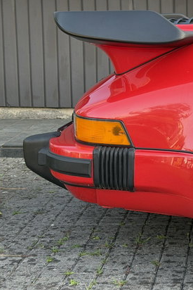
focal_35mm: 93
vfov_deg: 21.9
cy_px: 136
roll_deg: -1.2
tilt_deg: -8.8
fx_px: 747
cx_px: 251
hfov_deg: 14.1
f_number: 1.78
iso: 64
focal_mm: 6.76
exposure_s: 1/188
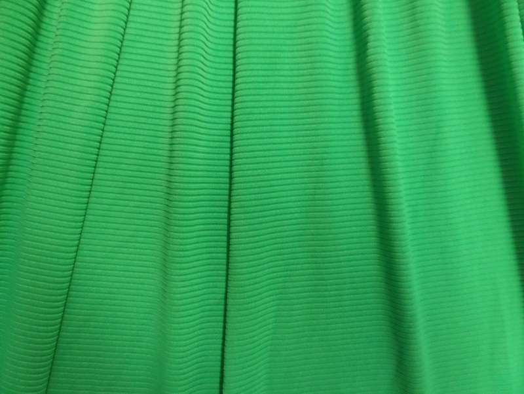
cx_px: 262
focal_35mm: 24
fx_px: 364
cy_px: 197
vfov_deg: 56.9
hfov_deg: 71.5
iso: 640
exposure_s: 1/30
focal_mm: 4
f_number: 3.2
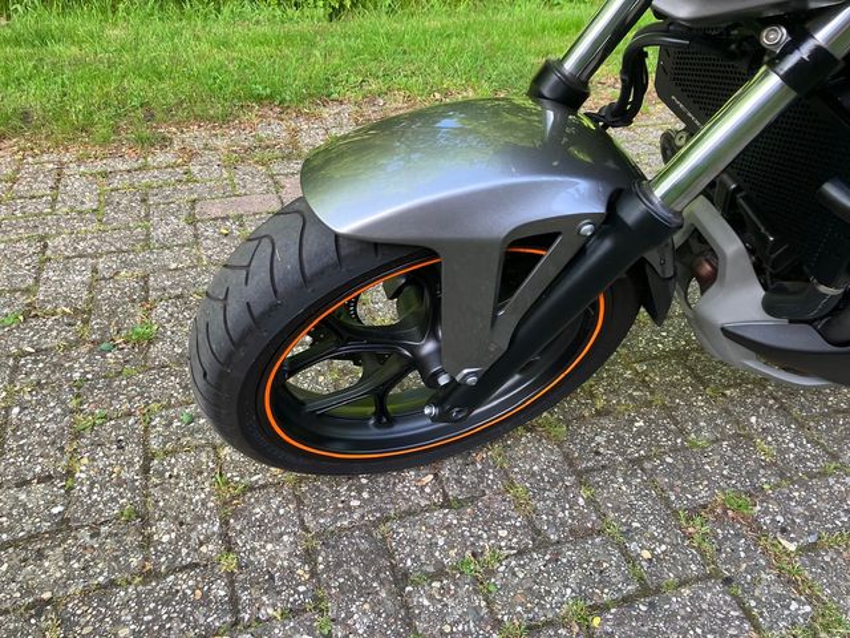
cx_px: 425
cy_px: 319
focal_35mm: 28
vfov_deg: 49.7
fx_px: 688
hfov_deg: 63.4
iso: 80
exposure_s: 1/121
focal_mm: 3.99
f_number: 1.8
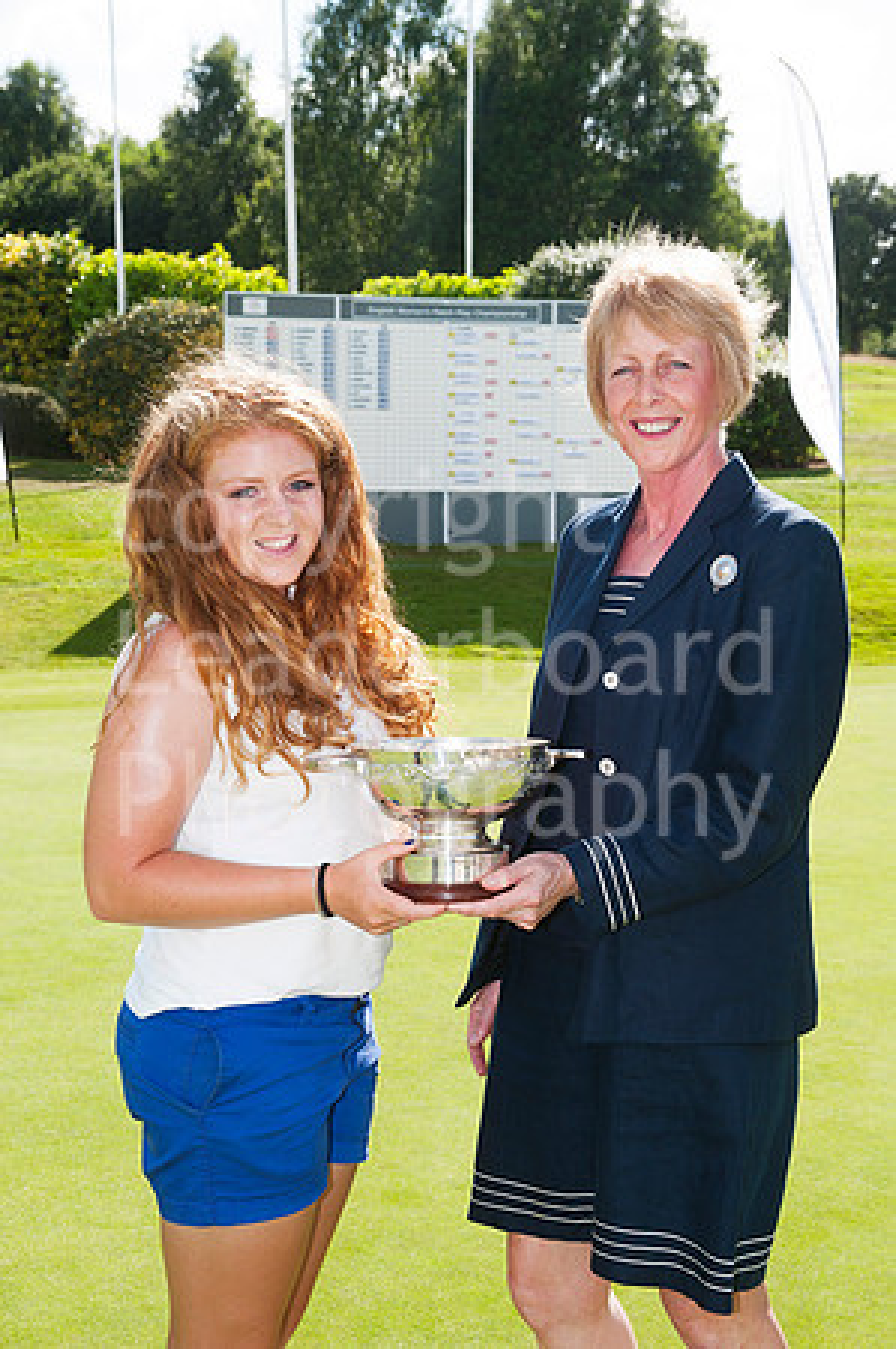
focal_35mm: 55
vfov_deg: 36.3
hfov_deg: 24.6
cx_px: 448
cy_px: 674
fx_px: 2058
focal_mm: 55
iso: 200
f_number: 7.1
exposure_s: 1/250
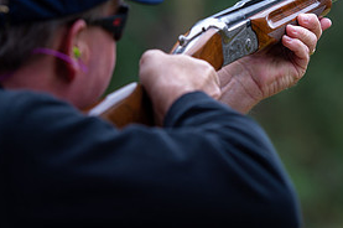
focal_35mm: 283
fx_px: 2693
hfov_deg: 7.3
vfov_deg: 4.8
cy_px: 66
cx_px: 254
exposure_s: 1/250
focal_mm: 135
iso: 320
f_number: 3.2
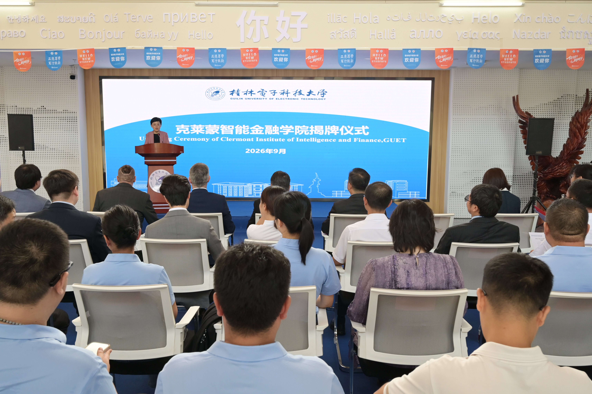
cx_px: 296
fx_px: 394
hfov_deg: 73.8
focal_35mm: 24
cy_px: 197
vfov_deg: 53.1
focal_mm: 24
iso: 1000
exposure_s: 1/125
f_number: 6.3
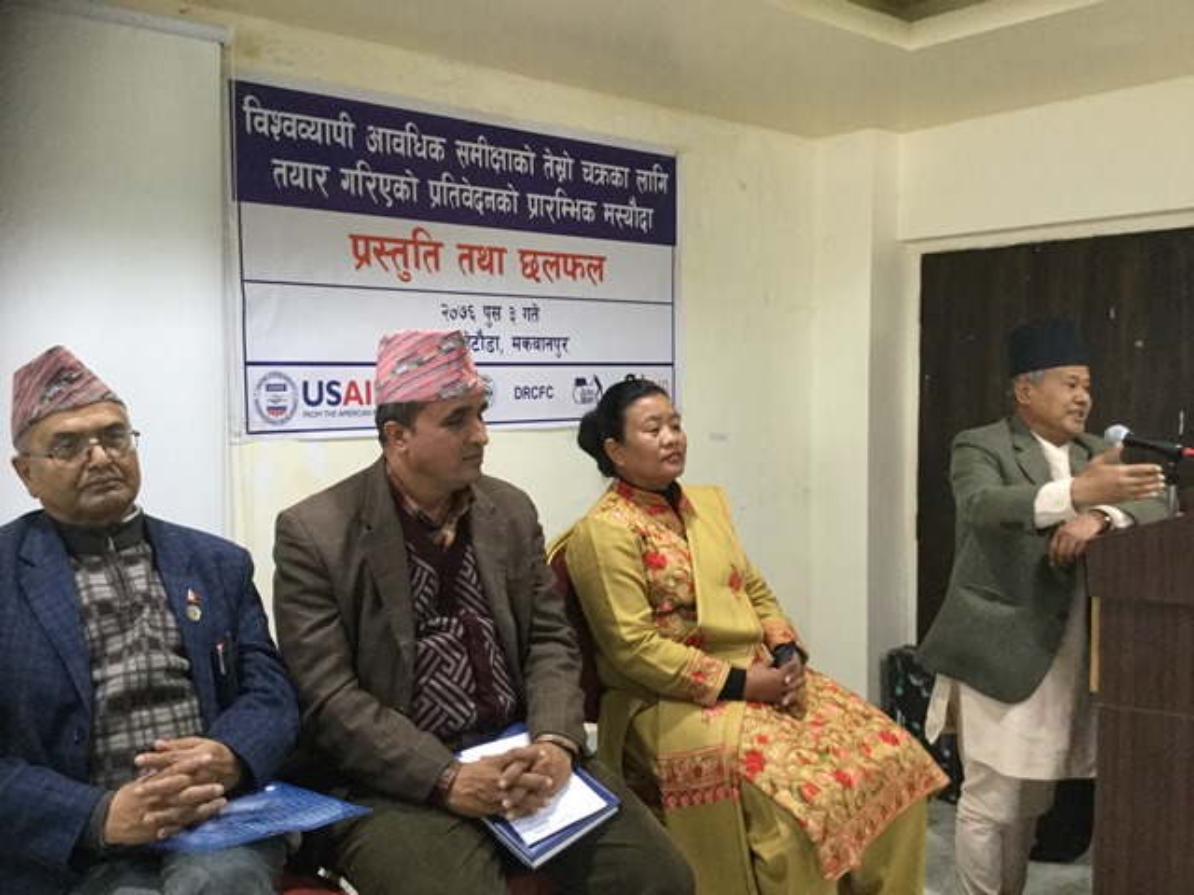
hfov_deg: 58.4
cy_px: 448
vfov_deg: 45.4
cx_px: 597
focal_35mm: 31
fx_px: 1069
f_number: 2.4
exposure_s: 1/33
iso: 200
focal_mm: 3.3
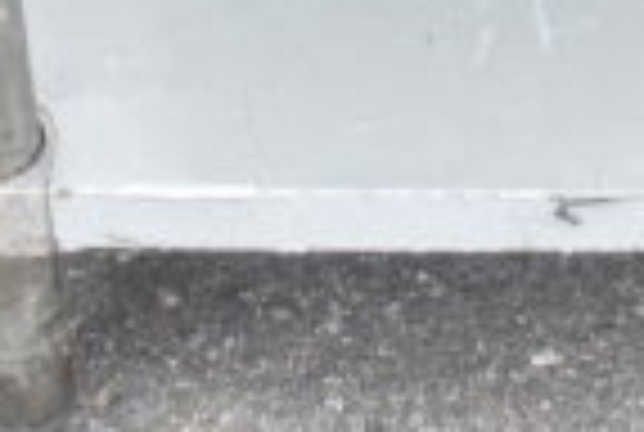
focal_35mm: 166
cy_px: -443
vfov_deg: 7.9
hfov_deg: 12.1
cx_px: 757
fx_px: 2976
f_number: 5
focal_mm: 26
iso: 200
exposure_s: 1/100
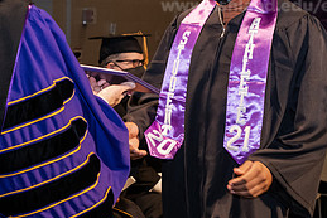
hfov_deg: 14.7
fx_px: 1263
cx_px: 104
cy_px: 32
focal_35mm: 139
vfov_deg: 9.8
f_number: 6.3
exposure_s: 1/200
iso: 1600
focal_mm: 62
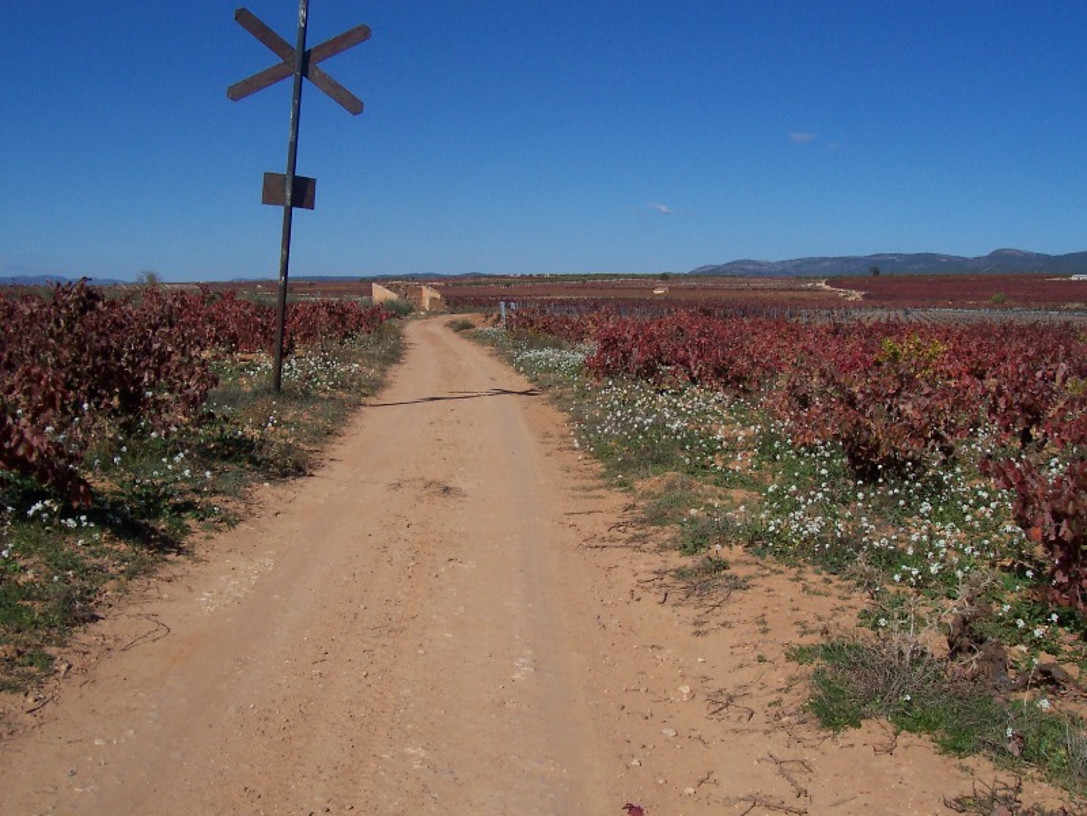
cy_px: 408
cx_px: 544
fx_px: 1162
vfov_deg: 38.7
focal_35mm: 37
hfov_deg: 50.1
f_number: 5.6
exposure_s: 1/1000
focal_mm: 5.6
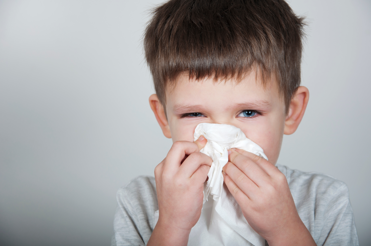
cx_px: 186
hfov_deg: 19.5
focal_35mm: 105
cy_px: 123
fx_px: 1081
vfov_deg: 13.0
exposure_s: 1/160
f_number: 7.1
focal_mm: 70
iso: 100
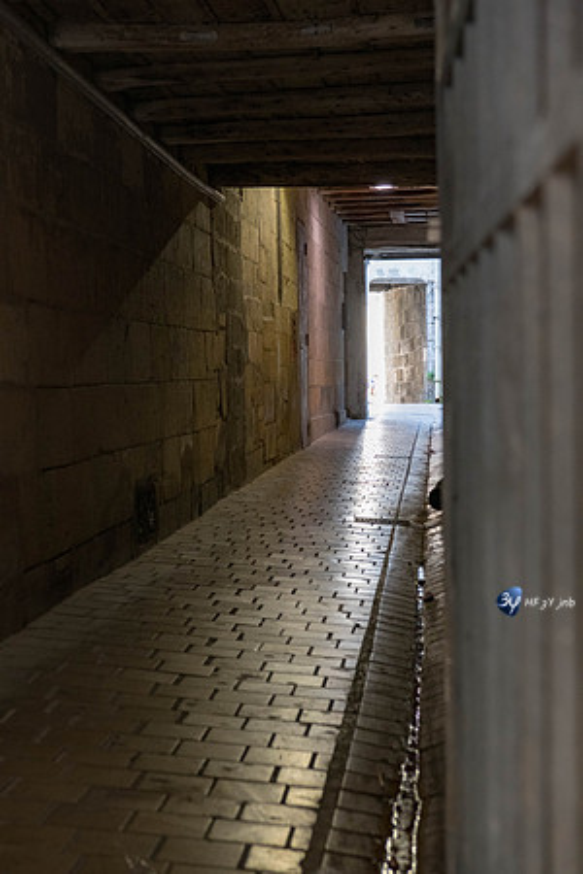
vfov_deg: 28.8
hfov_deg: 19.5
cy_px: 437
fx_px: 1700
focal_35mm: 70
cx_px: 292
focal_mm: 70
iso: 1800
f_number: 8
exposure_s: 1/80
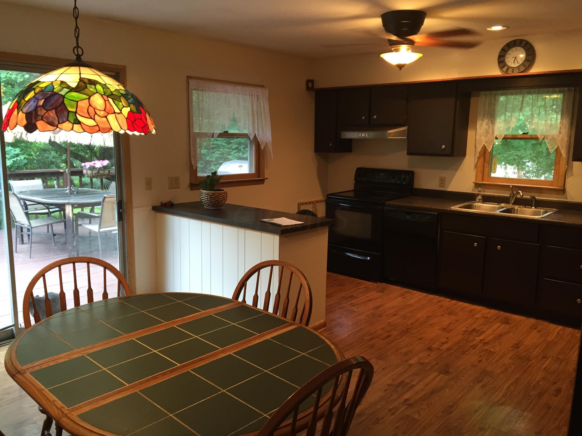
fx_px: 488
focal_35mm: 29
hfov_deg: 61.7
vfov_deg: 48.2
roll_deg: -1.7
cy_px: 218
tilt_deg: -8.9
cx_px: 291
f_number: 2.2
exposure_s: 1/30
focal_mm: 4.15
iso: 100
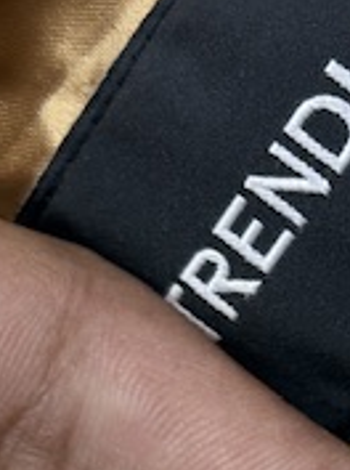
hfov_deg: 8.3
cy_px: 611
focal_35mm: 174
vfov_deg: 11.1
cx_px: 544
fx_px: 2354
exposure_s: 1/126
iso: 50
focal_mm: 6.76
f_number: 1.78
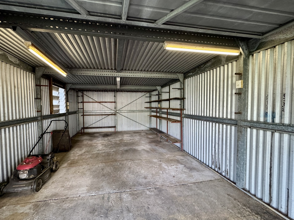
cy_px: 112
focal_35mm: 15
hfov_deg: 98.0
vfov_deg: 81.7
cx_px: 137
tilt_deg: -2.3
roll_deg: +1.3
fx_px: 127
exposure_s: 1/100
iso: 250
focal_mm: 2.22
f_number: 2.2
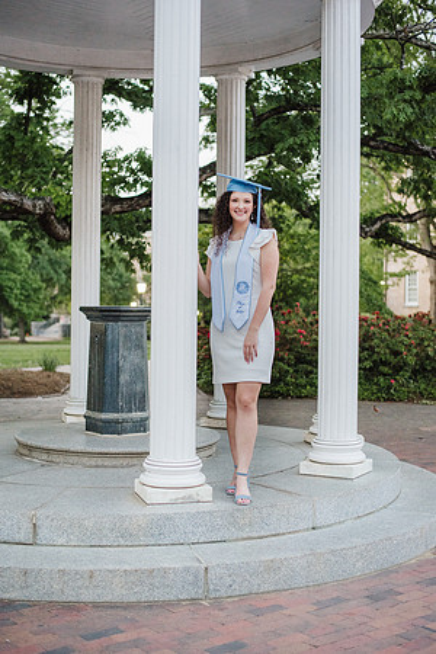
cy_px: 327
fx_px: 908
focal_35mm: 50
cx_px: 218
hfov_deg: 27.0
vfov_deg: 39.6
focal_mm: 50
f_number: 2.5
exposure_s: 1/400
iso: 1600
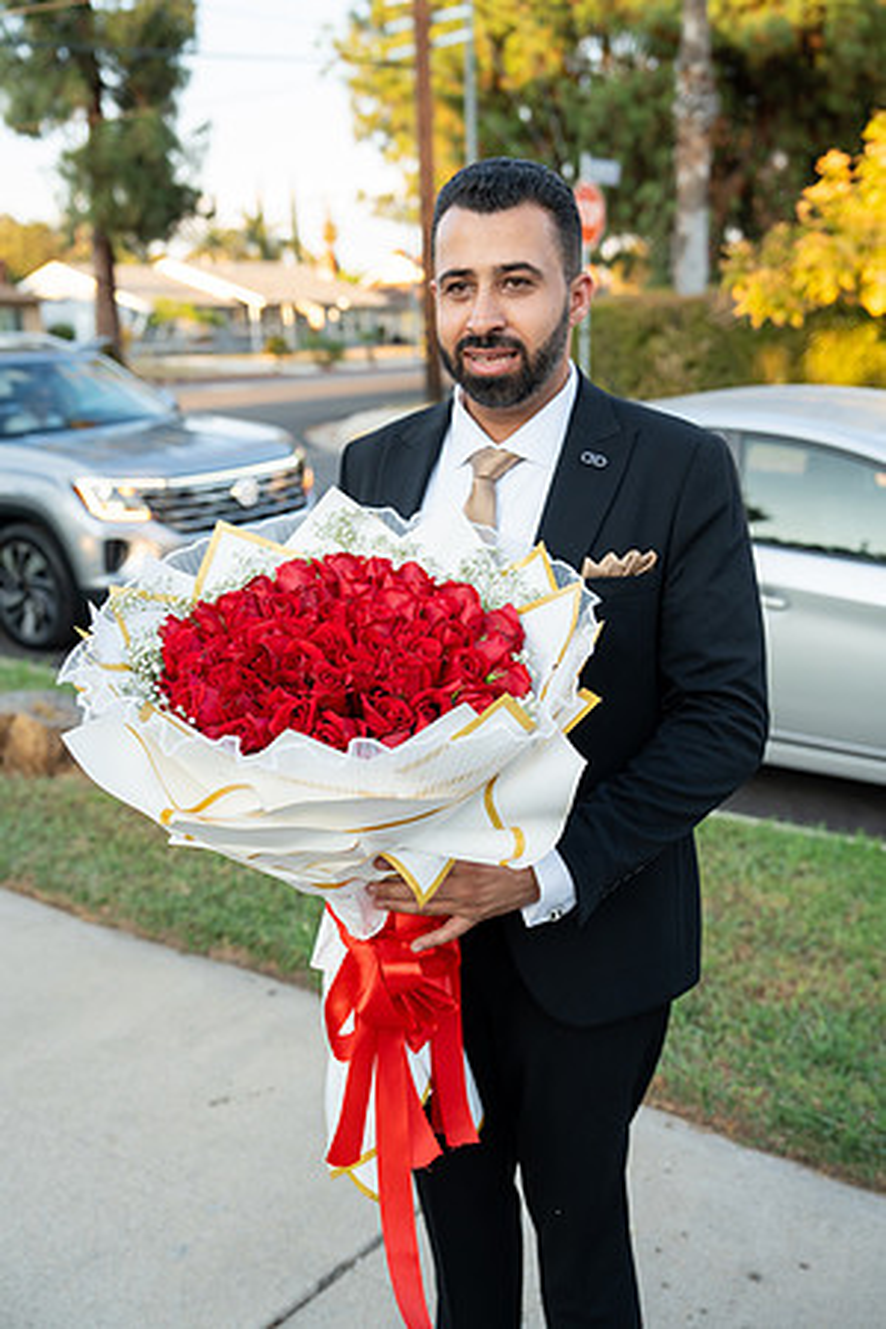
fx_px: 1366
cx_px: 443
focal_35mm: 37
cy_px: 664
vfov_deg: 51.9
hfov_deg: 35.9
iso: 640
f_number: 3.5
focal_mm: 37
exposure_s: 1/500
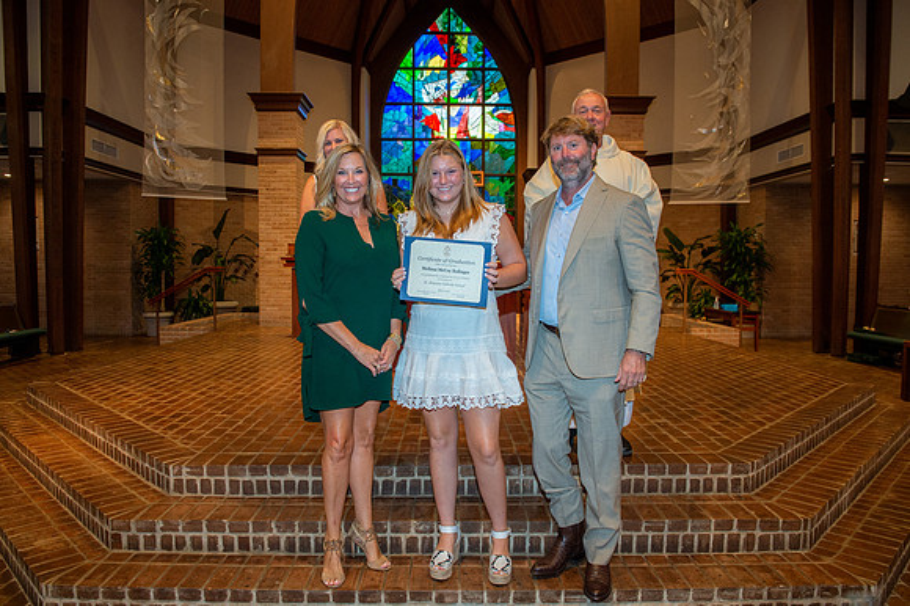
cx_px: 455
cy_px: 303
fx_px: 657
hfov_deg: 69.4
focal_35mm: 26
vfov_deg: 49.5
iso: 2000
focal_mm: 26
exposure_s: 1/125
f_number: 5.6
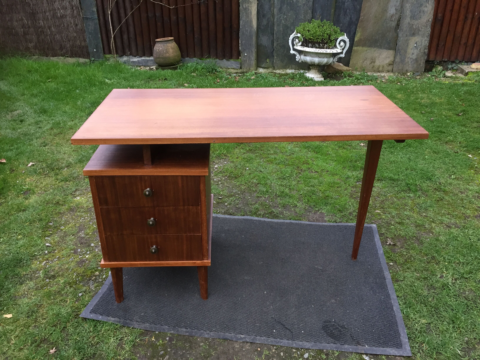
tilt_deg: -27.2
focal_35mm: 29
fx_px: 402
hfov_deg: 61.7
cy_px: 180
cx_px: 240
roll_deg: +0.6
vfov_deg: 48.2
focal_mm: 4.15
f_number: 2.2
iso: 100
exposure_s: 1/33
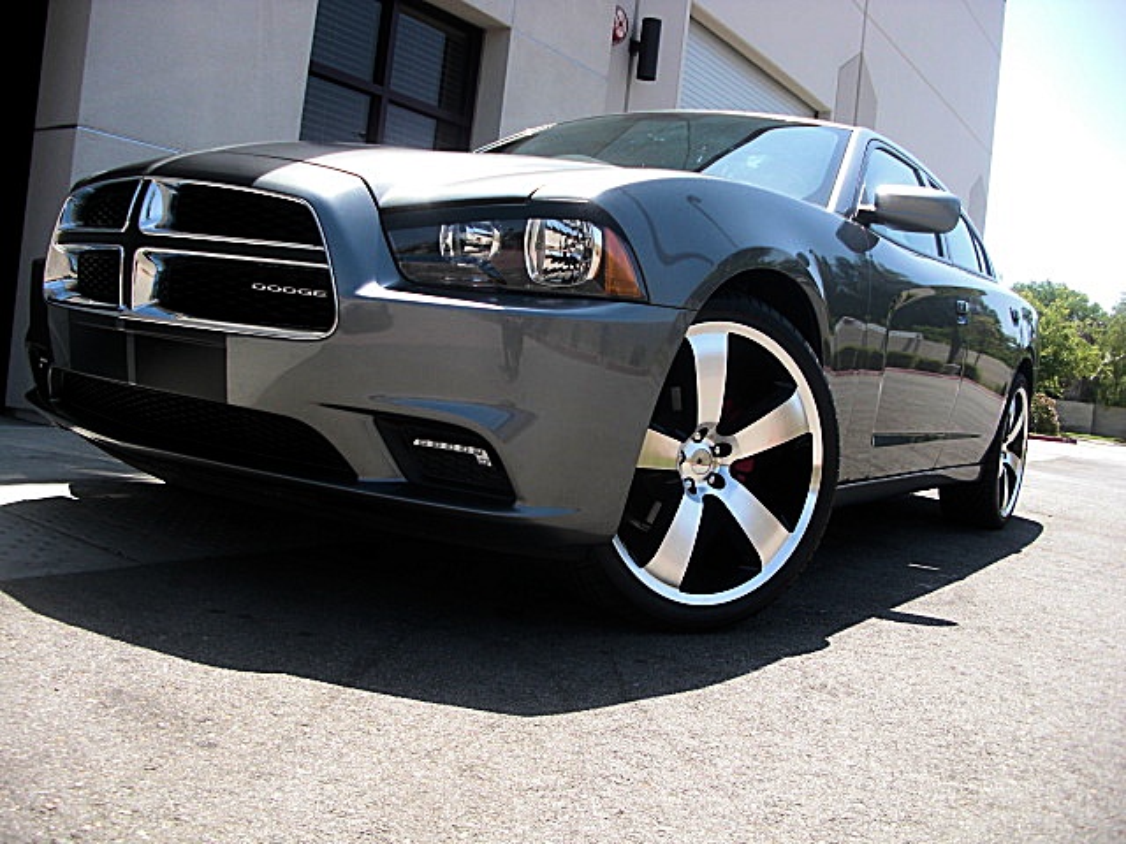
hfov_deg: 51.4
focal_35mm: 36
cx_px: 563
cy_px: 422
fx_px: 1171
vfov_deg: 39.7
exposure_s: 1/400
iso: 50
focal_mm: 6.3
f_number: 2.8
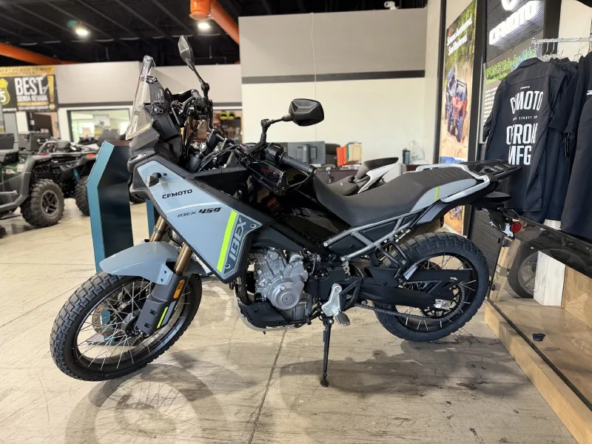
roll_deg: +0.2
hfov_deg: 71.6
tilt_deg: -10.1
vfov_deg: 56.8
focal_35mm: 24
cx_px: 296
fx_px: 410
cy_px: 222
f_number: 1.78
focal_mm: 6.76
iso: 200
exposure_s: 1/60
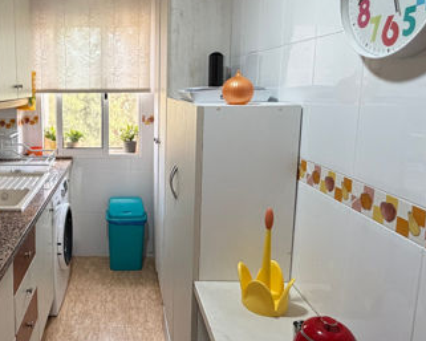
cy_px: 141
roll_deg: +0.2
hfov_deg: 56.1
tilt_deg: -8.4
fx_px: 378
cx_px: 111
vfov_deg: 48.3
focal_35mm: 30
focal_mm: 2.22
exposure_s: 1/100
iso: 250
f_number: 2.2
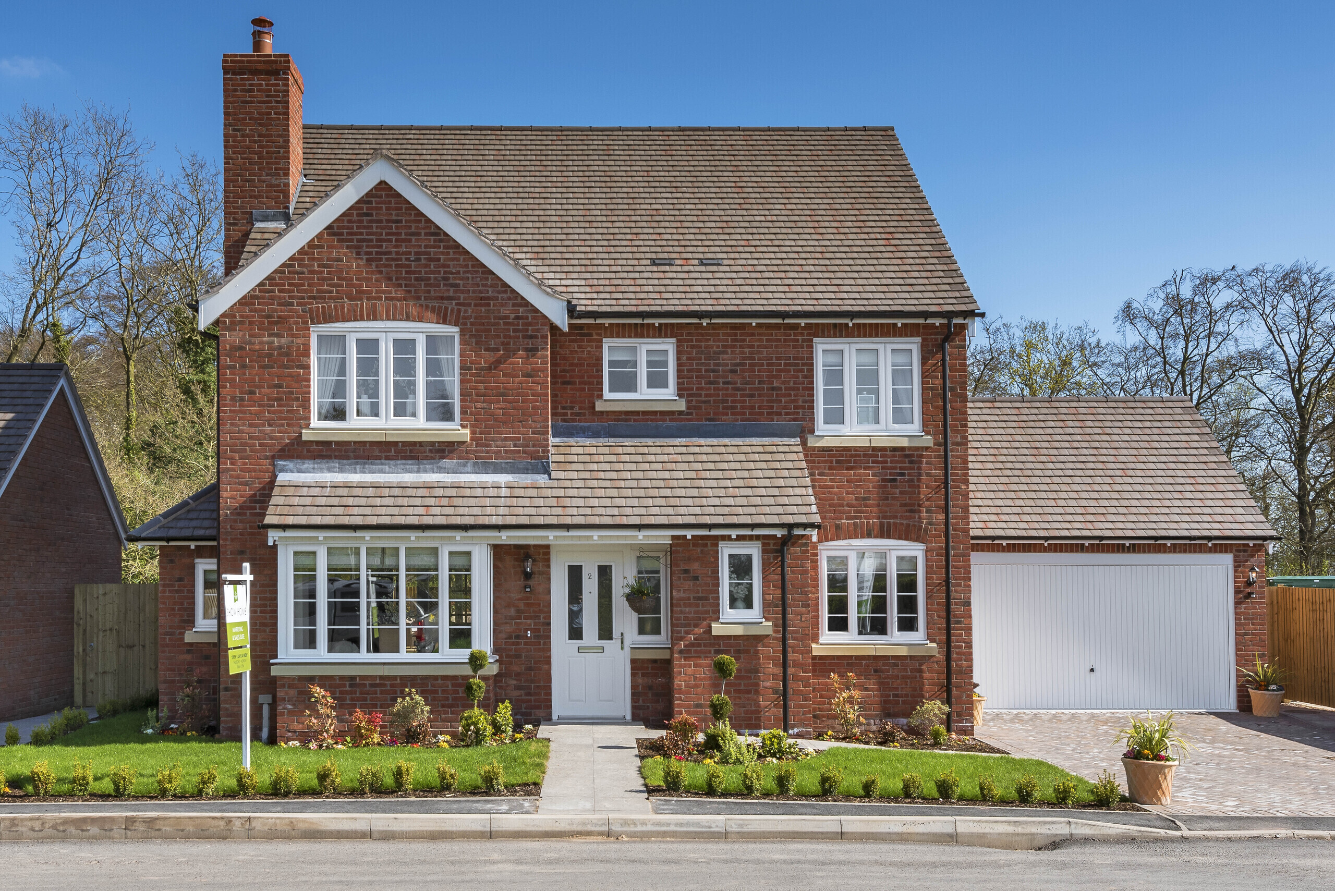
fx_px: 742
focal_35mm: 20
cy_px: 446
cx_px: 668
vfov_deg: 62.0
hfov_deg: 84.0
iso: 100
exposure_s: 1/200
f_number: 10
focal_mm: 20
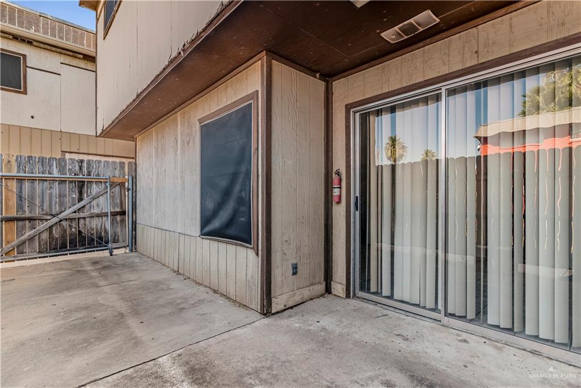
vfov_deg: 73.8
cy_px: 194
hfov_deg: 96.7
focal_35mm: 16
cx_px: 290
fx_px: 258
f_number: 8
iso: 200
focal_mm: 16
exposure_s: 1/50
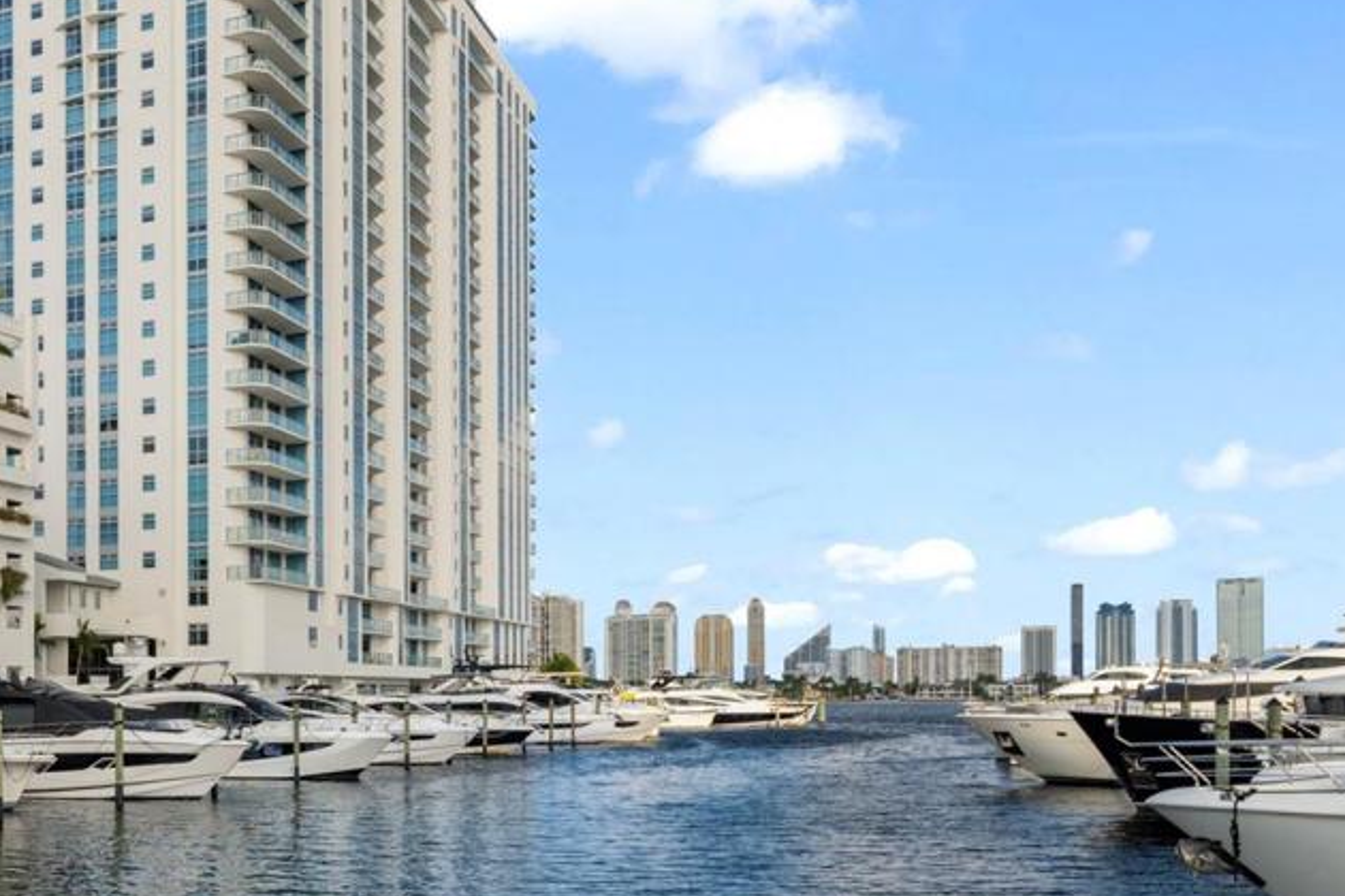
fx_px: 1393
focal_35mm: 37
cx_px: 297
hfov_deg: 49.0
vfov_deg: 35.5
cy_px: 329
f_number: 5
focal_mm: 14.5
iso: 100
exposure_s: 1/400
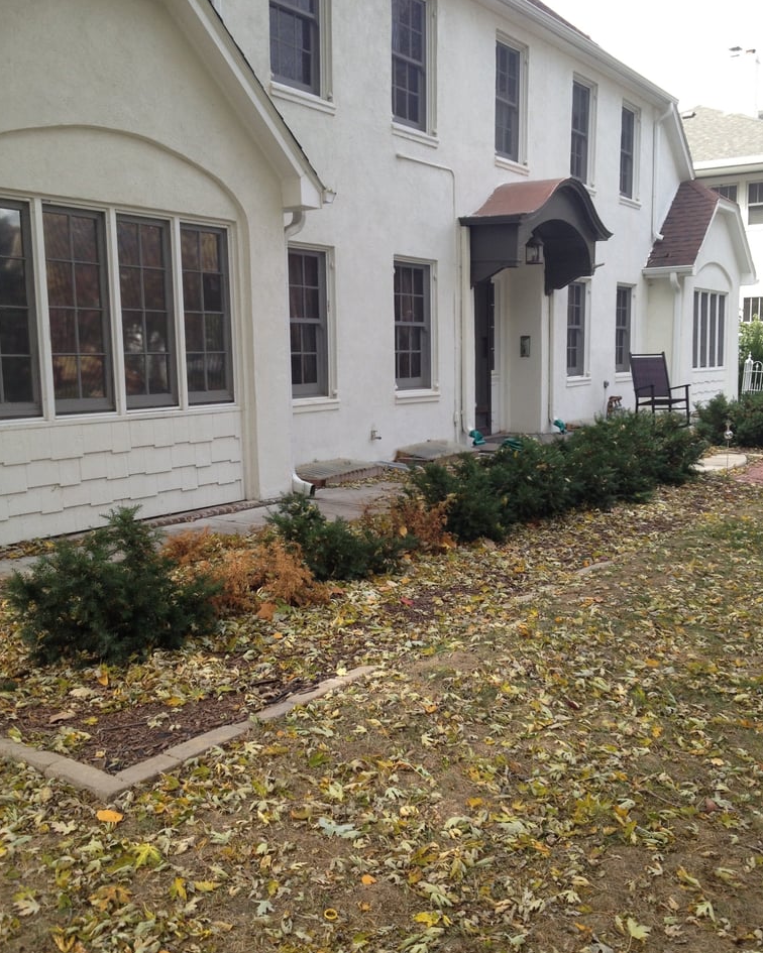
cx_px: 382
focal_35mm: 37
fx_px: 1044
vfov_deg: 49.1
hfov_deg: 40.1
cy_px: 483
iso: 64
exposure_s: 1/341
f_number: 2.4
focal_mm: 4.28
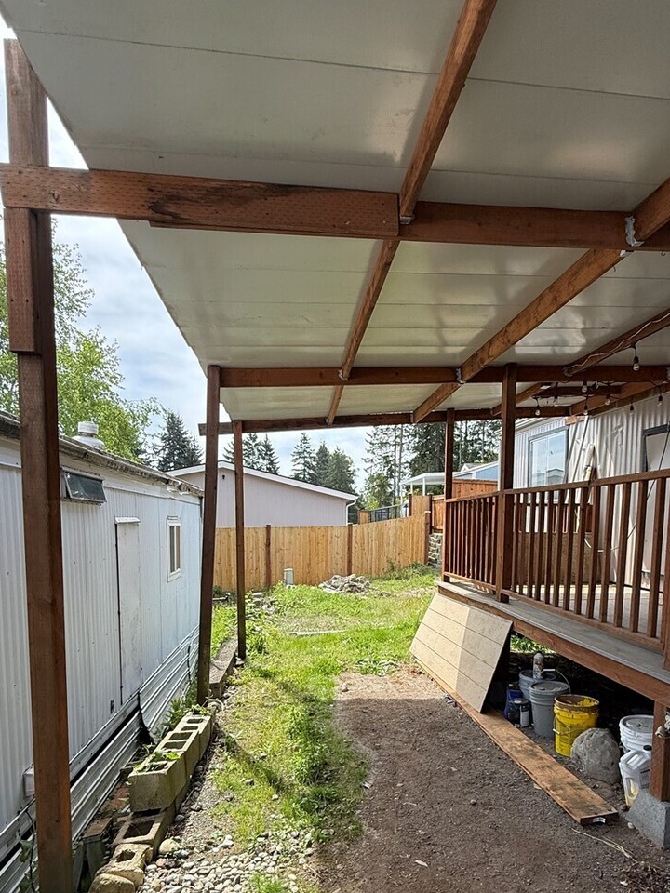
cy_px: 584
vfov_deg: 76.8
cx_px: 403
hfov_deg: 62.9
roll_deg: -1.3
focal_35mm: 21
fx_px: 542
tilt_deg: -5.3
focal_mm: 2.22
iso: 64
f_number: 2.2
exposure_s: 1/717
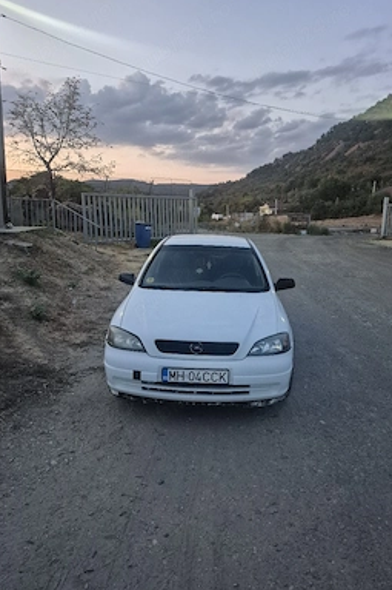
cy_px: 299
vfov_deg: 71.5
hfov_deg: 51.2
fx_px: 409
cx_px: 212
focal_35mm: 25
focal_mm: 5.4
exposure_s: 1/100
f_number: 1.8
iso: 1000
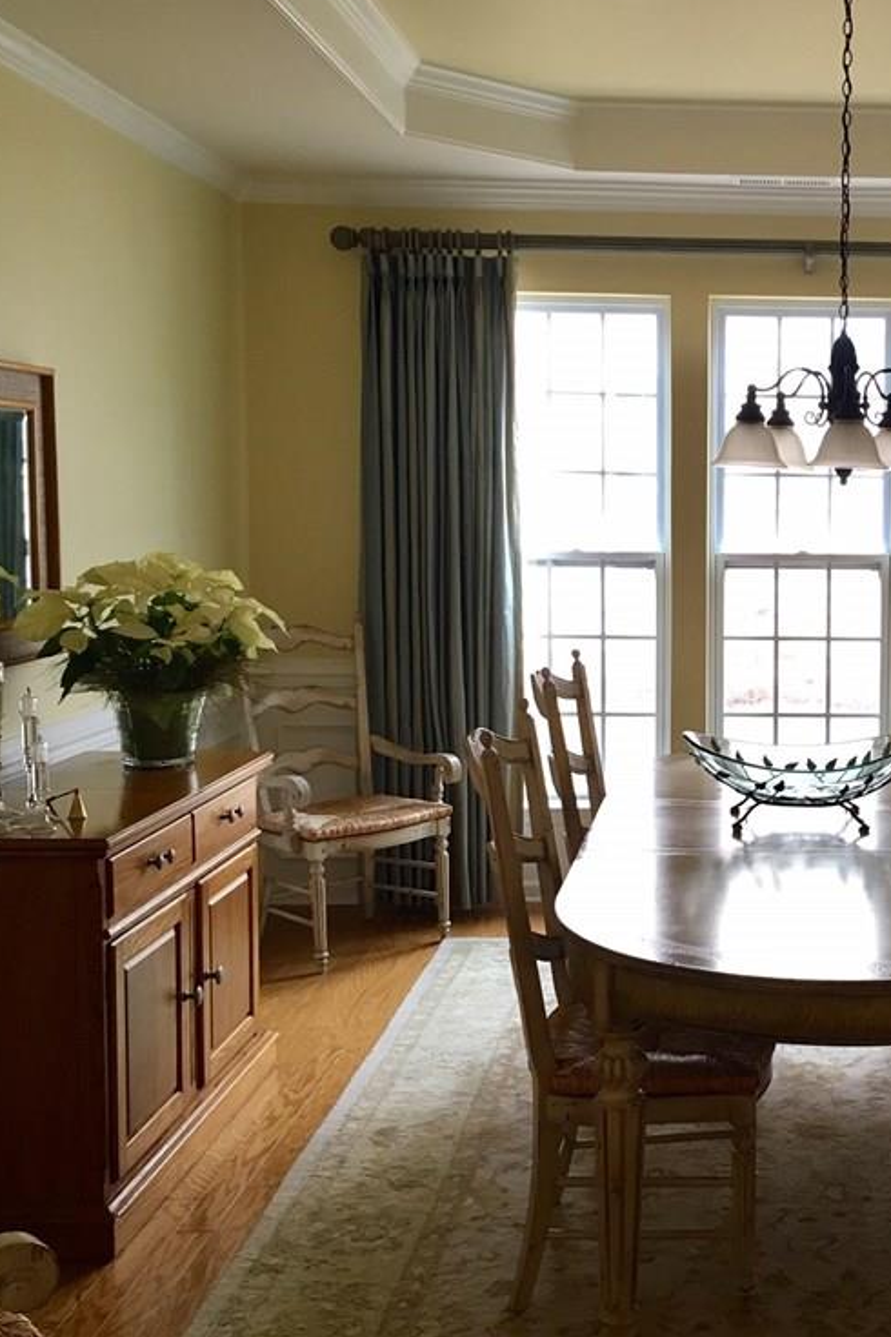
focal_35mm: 42
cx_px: 831
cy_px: 640
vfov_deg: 46.4
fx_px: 1559
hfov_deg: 30.3
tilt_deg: -6.7
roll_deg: -0.7
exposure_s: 1/30
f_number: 2.2
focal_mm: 4.15
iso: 100
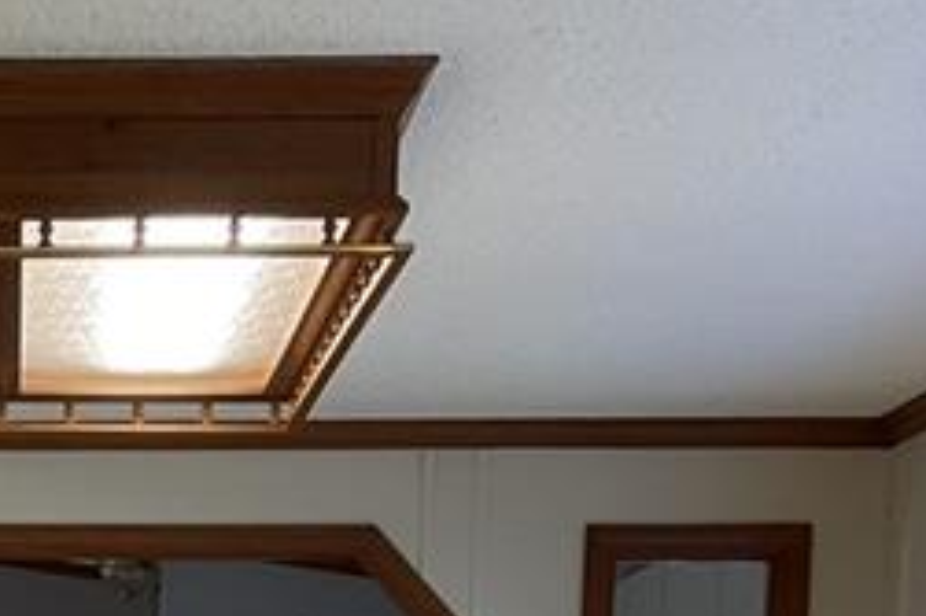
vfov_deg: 10.3
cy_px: 1228
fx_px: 3162
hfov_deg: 16.0
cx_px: -210
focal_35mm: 123
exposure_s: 1/60
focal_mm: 3
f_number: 1.8
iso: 40
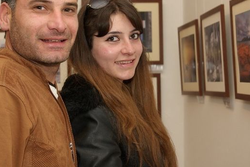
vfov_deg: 15.1
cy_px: 60
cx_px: 122
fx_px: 632
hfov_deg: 22.4
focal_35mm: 91
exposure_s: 1/60
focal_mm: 35
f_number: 5.6
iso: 400
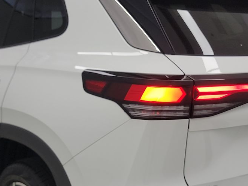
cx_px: 124
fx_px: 416
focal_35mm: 58
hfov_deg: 33.2
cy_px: 134
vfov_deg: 25.0
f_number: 1.8
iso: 137
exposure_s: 1/59
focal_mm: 6.7
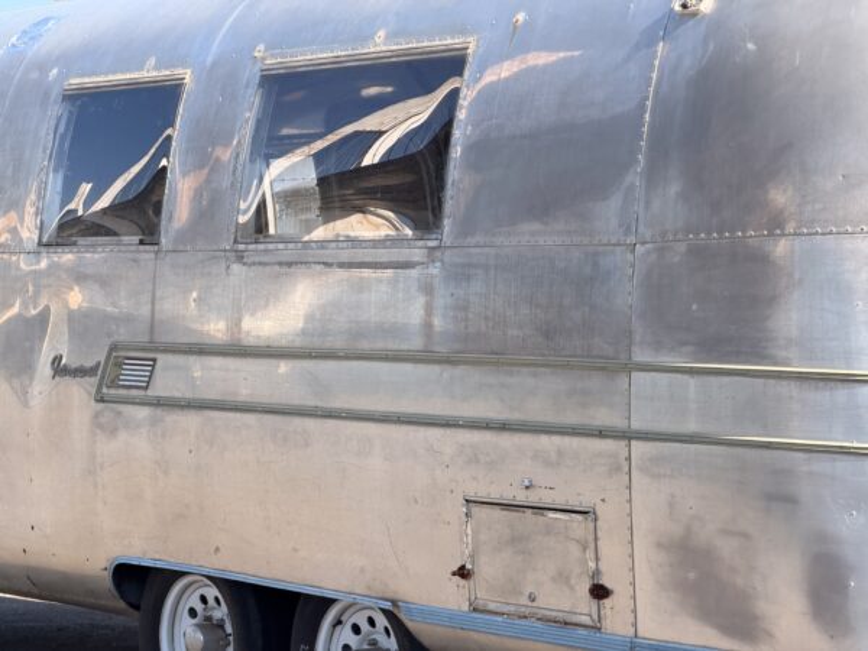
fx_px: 2508
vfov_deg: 14.8
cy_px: 326
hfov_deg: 19.6
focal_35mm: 100
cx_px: 434
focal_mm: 16.89
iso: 50
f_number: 2.8
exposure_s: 1/451
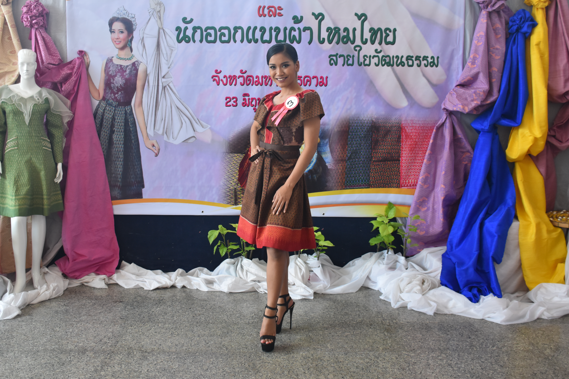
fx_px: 553
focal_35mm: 35
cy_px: 162
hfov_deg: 54.4
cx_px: 279
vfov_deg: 37.8
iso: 800
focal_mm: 20
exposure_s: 1/60
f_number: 3.5
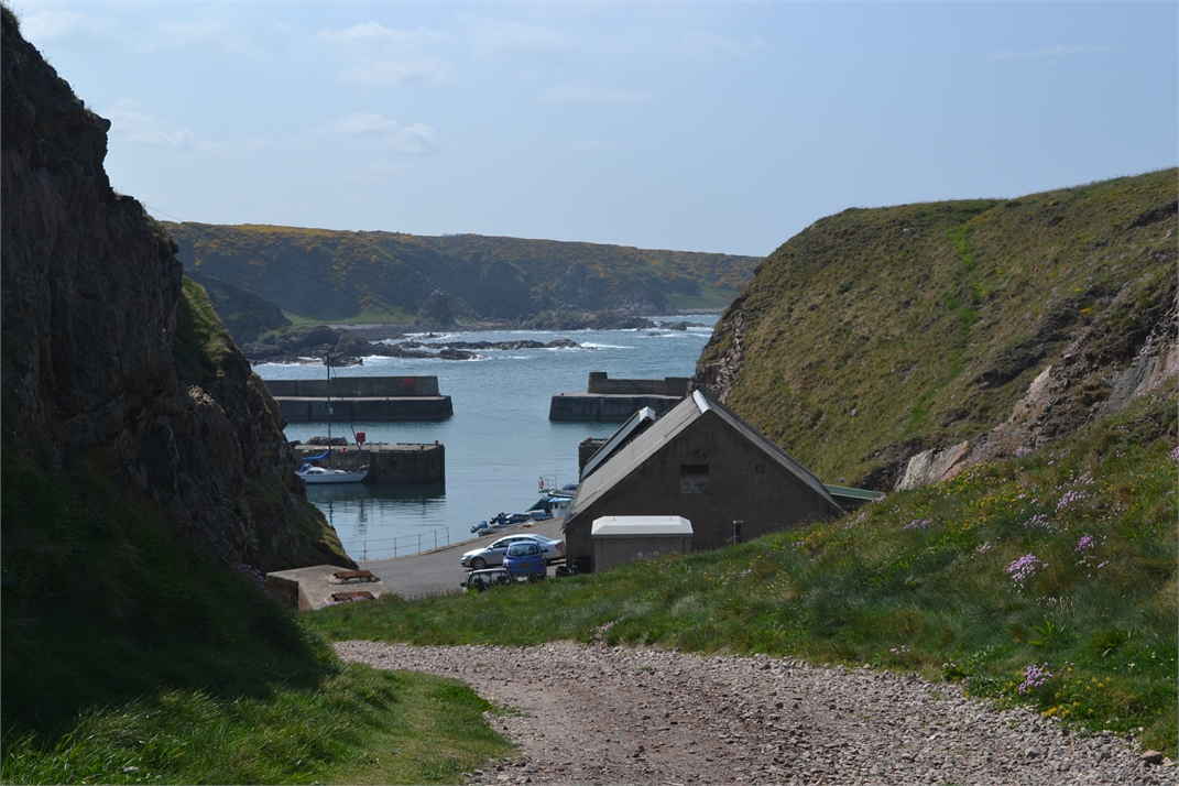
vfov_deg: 26.5
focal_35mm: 51
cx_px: 590
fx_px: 1670
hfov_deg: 38.9
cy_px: 393
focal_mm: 34
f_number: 8
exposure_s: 1/250
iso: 100
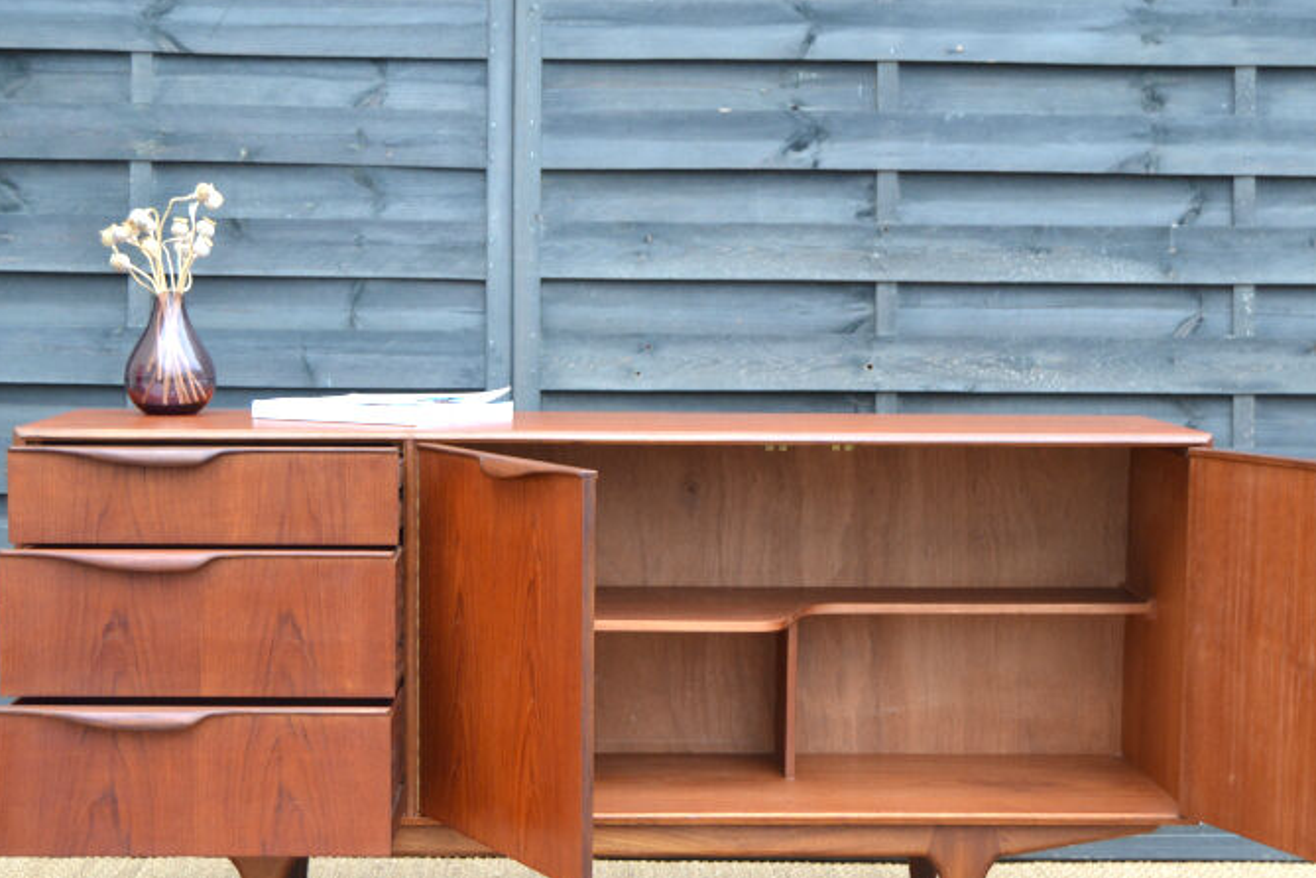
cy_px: 585
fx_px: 2583
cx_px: 641
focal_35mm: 71
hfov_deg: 28.6
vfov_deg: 19.2
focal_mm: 35
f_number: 4.5
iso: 500
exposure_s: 1/60
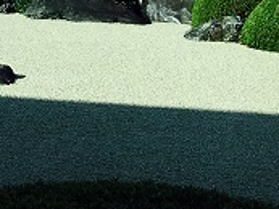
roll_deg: +0.5
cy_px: -232
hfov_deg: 12.5
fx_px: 1089
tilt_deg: +6.8
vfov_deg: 10.0
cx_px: -309
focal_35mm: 135
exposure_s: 1/986
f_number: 2.2
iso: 25
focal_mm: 4.15
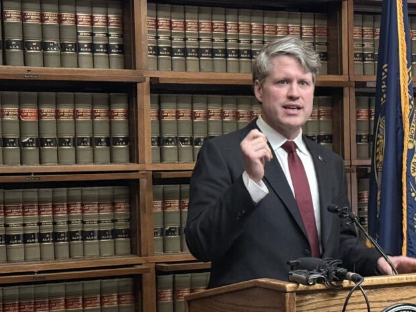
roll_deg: +1.5
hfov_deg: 21.2
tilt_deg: -2.3
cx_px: 268
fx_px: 1106
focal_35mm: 92
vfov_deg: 16.0
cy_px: 211
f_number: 1.78
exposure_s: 1/40
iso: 400
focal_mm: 6.76
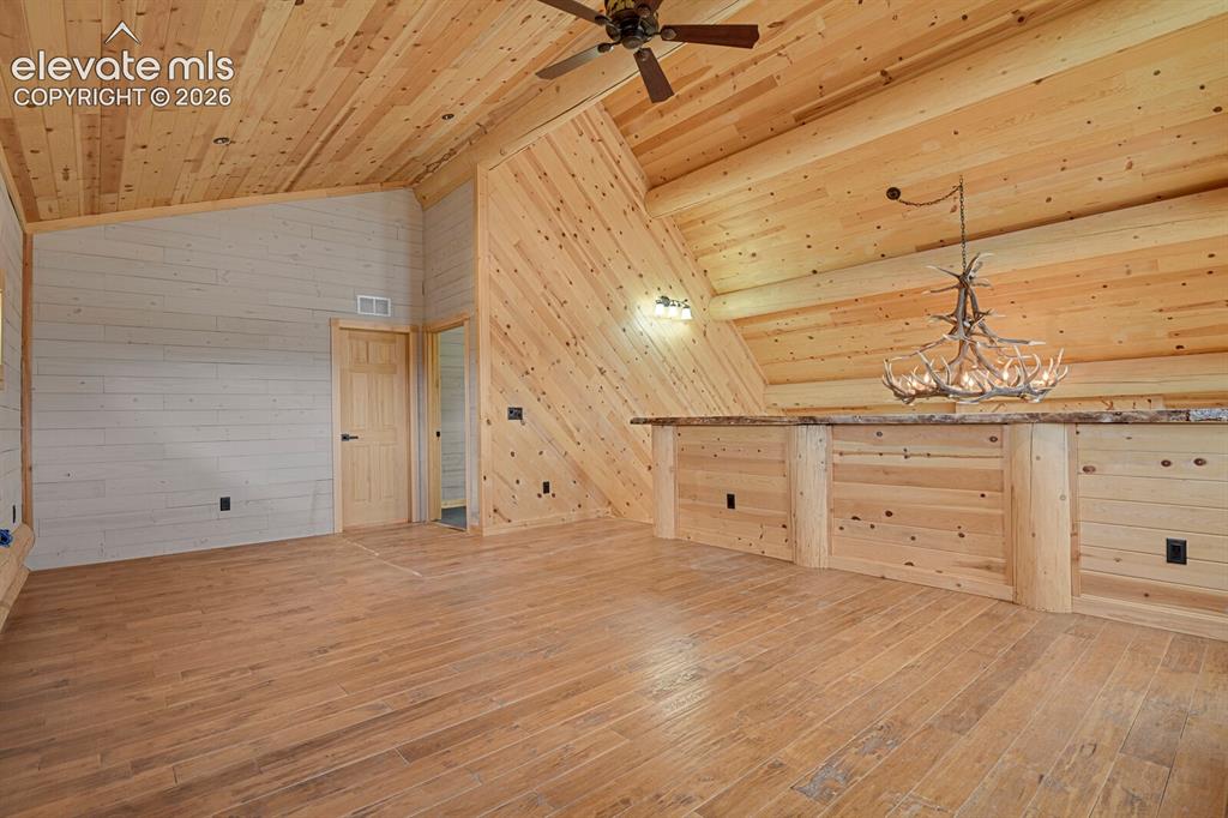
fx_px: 580
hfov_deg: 93.3
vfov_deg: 70.4
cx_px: 614
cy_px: 409
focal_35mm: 17
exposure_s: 1.6
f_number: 8
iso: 250
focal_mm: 17
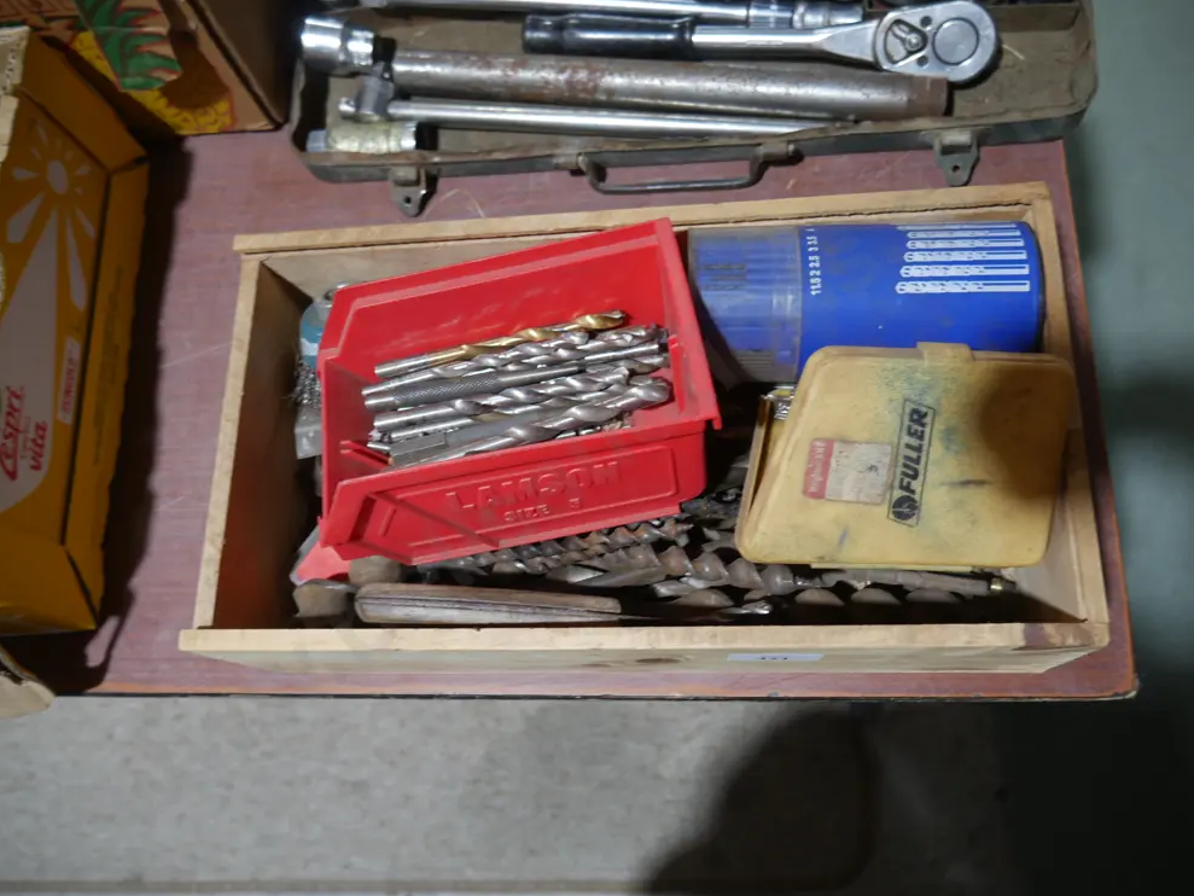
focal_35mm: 29
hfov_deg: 61.6
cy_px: 444
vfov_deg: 48.2
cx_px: 610
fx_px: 1000
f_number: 3.5
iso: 320
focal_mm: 14
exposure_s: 1/60
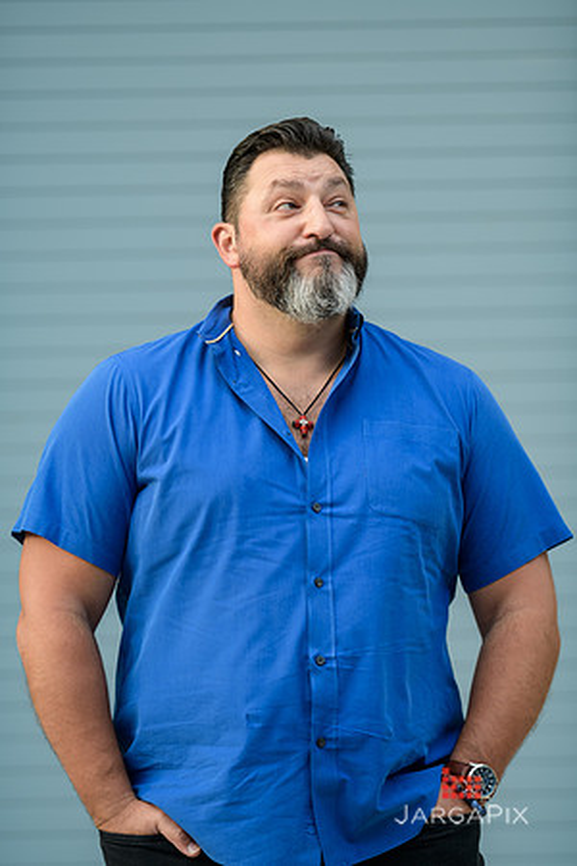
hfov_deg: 10.2
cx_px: 288
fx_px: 3245
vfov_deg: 15.2
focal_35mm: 135
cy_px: 433
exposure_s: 1/250
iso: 200
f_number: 2
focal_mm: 135
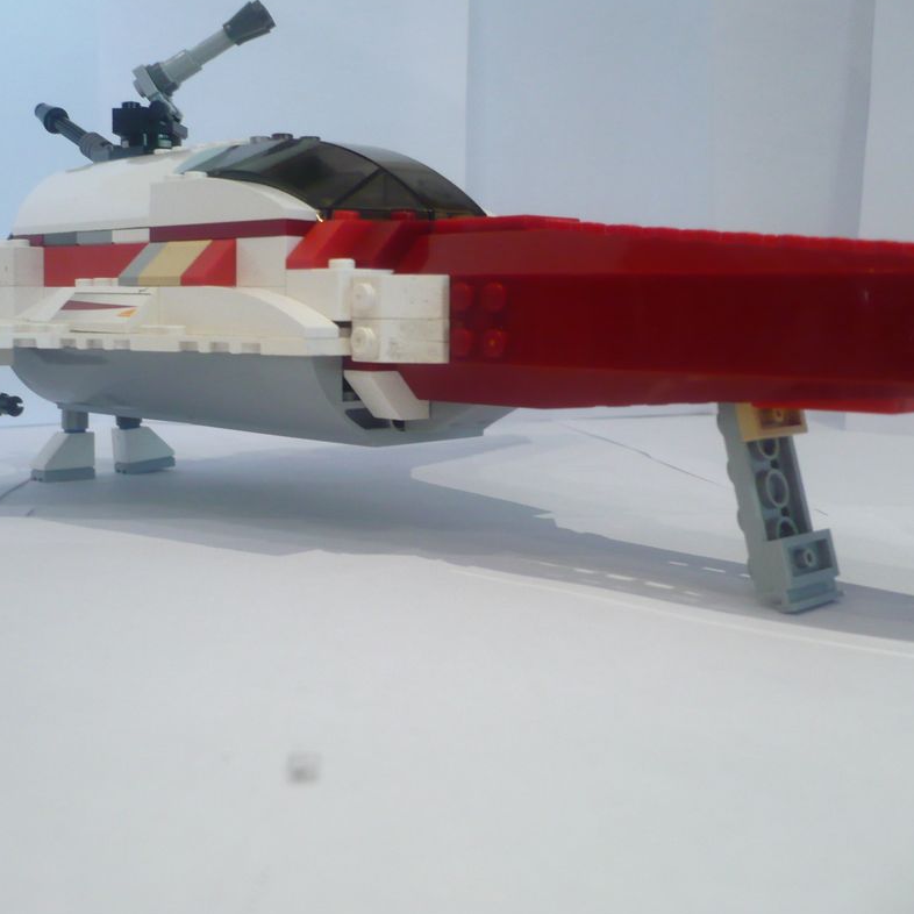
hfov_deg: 40.0
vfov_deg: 40.0
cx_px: 397
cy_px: 455
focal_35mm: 42
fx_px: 1255
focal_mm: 5.8
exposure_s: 1/15
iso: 200
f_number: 2.8
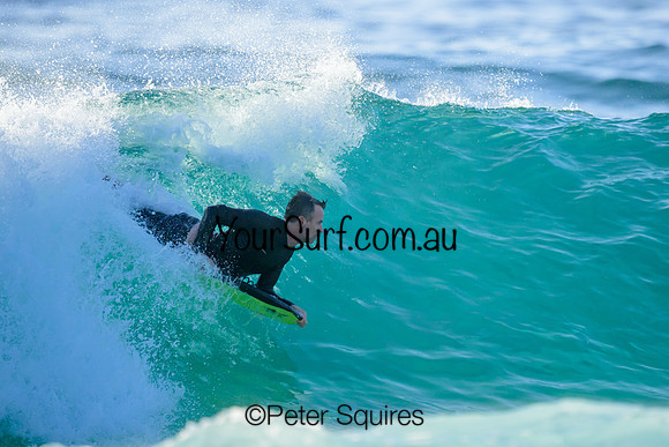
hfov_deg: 2.1
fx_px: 18693
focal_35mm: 1006
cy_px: 166
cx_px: 376
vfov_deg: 1.4
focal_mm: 800
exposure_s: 1/2500
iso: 640
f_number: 6.3
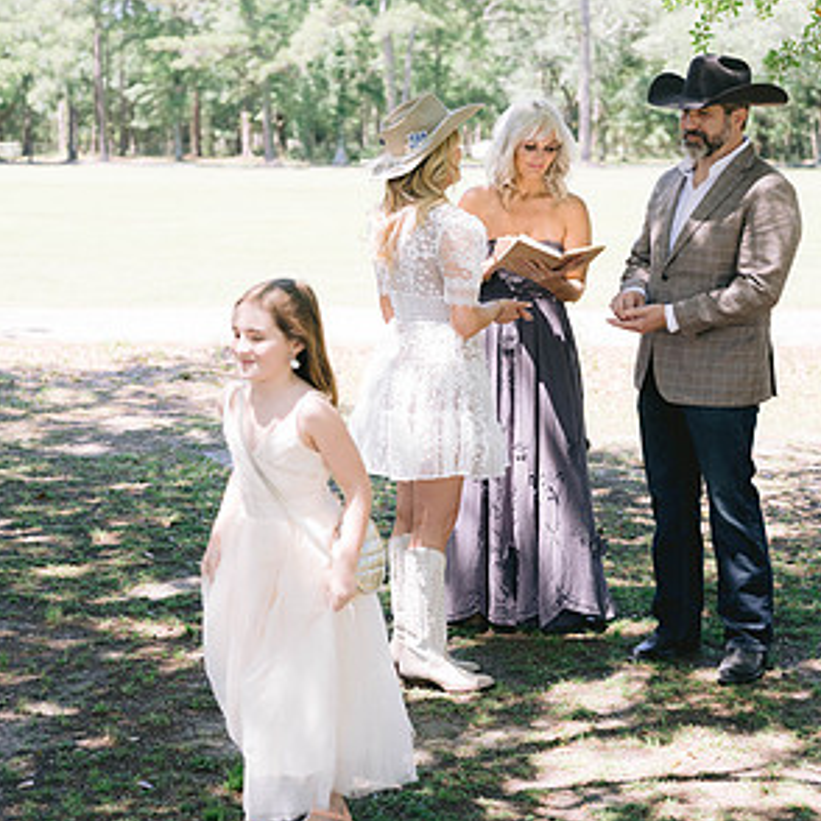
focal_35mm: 65
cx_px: 416
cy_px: 394
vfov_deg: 26.5
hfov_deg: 26.5
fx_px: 1744
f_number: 3.2
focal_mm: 50
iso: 400
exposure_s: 1/1000
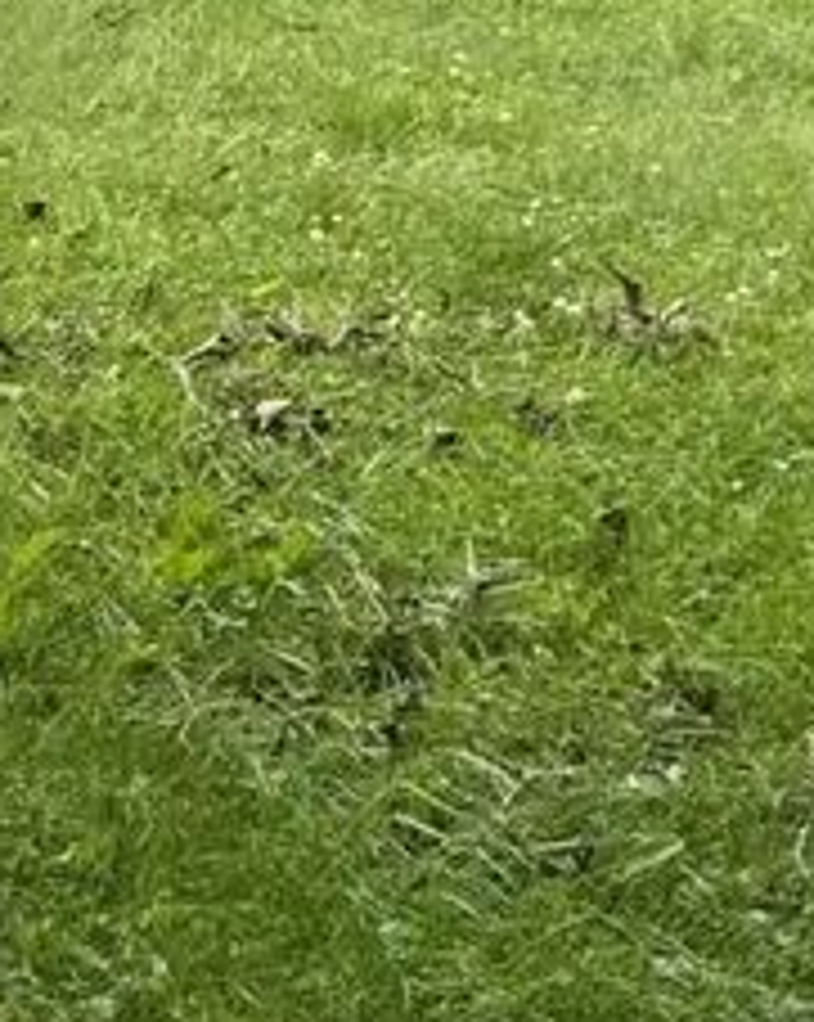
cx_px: -670
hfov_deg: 10.3
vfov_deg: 12.9
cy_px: -561
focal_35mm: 141
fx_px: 4255
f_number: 1.78
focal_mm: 6.76
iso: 80
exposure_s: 1/782
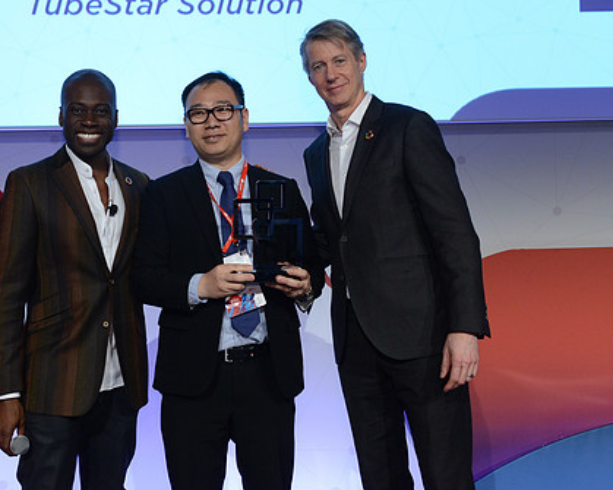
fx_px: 943
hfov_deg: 35.6
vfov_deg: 29.1
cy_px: 210
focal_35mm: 52
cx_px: 203
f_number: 6.3
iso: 2000
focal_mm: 40
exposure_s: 1/100
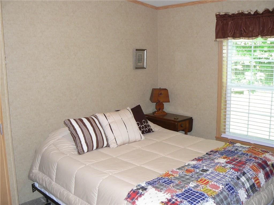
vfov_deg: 39.7
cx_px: 137
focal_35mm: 36
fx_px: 285
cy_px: 102
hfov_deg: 51.4
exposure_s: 1/30
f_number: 2.8
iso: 125
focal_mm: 6
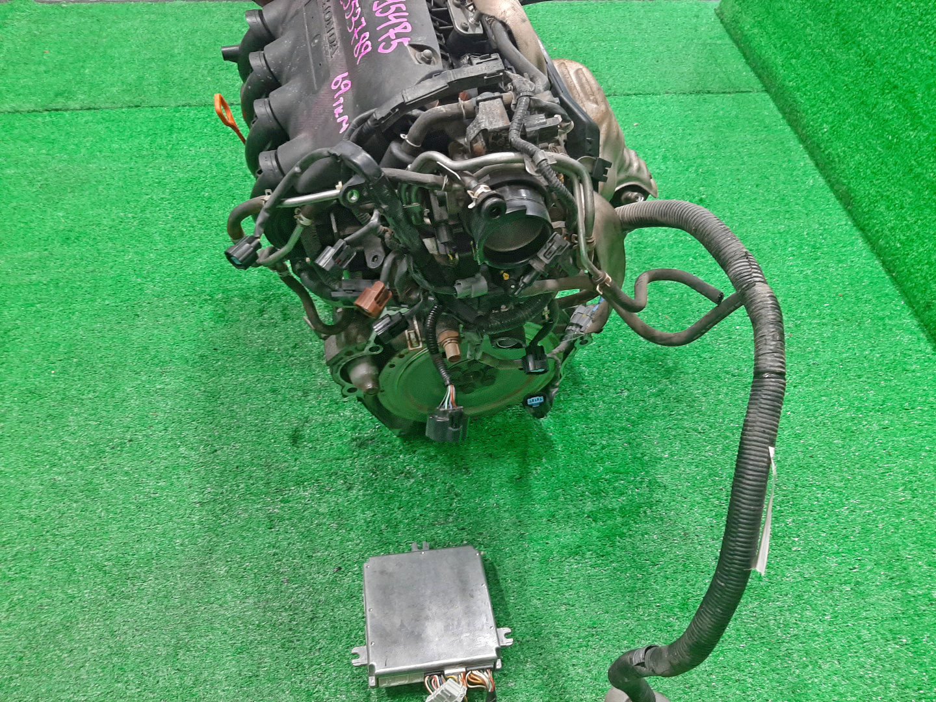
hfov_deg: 67.3
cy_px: 351
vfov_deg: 53.1
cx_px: 468
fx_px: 703
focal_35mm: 26
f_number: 1.7
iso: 205
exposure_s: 1/50
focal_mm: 3.93
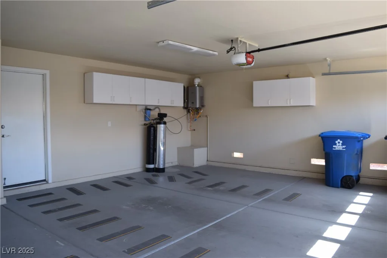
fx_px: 290
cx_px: 194
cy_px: 129
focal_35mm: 27
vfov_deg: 47.9
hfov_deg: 67.4
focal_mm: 18
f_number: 4.5
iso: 400
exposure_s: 1/80
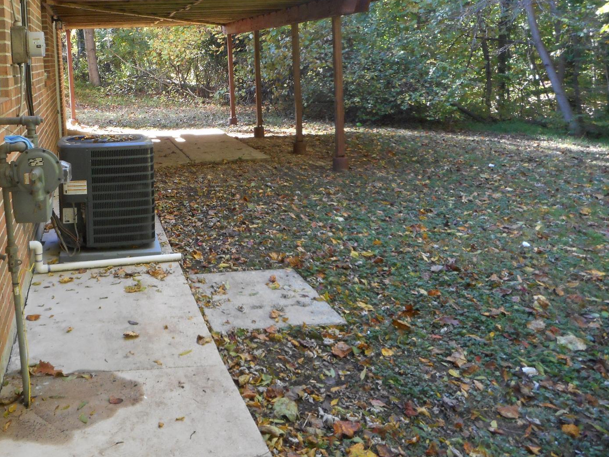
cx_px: 168
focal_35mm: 37
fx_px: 651
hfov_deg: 48.6
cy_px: 128
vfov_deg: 37.9
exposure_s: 1/30
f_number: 3.7
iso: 160
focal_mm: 4.5
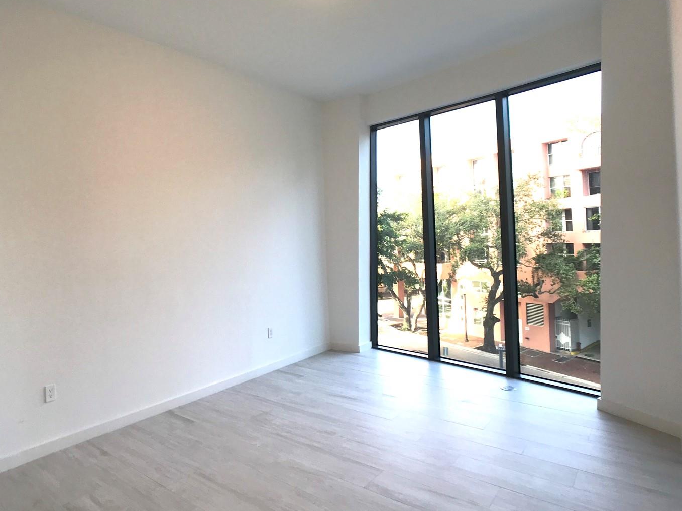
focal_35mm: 33
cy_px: 229
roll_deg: +2.3
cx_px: 289
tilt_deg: +1.0
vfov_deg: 42.9
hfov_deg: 55.1
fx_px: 650
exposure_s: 1/60
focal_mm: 3.99
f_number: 1.8
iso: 25
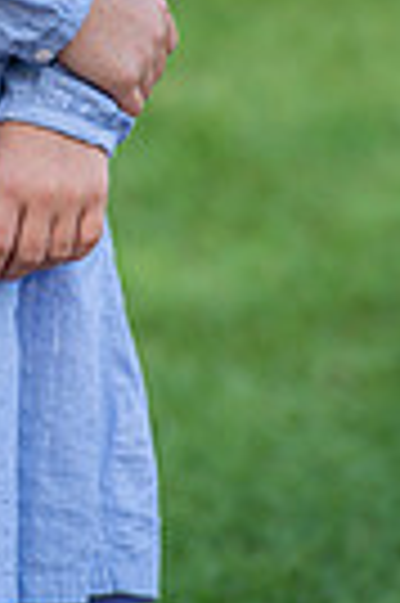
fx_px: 11195
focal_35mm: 670
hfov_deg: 2.0
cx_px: -146
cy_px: -378
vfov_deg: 3.1
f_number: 6.3
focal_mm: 200
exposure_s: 1/160
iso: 100
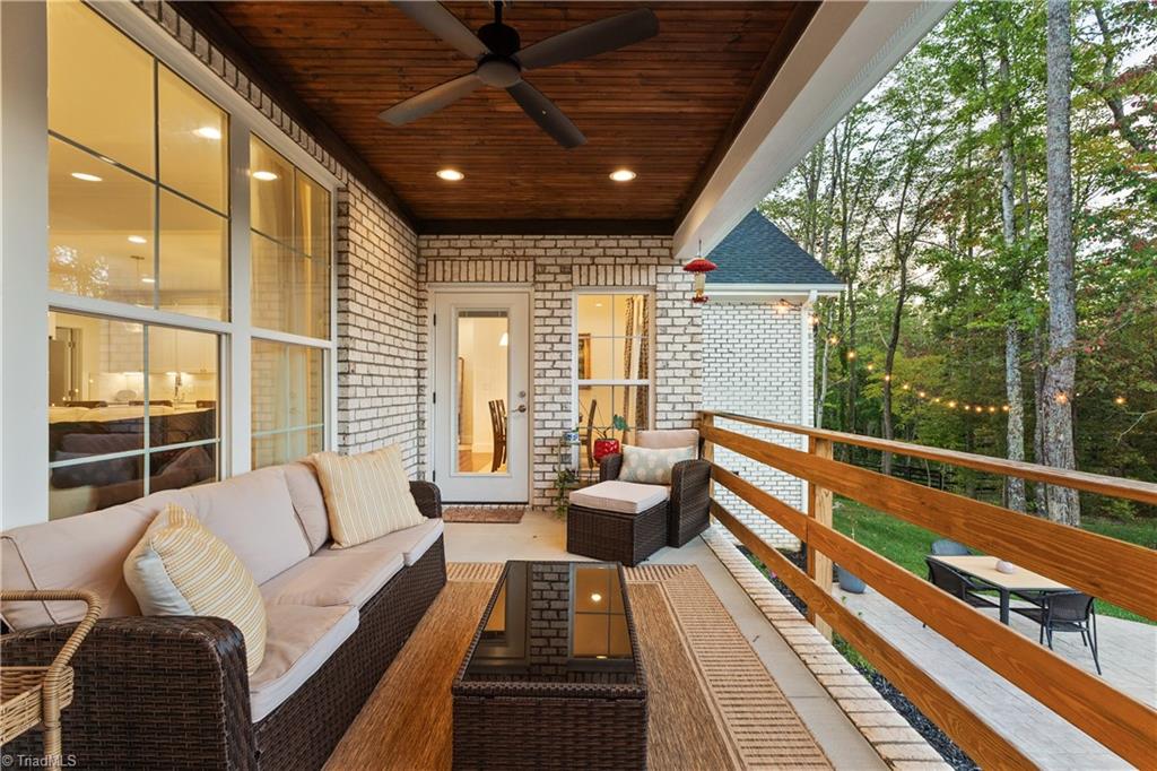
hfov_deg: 100.4
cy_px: 386
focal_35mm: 15
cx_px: 578
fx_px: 482
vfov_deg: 77.3
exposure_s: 1/5
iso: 250
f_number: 7.1
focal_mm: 10
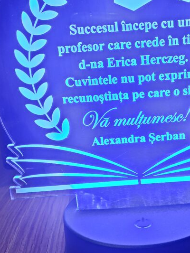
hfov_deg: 29.9
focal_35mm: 48
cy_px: 151
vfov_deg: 39.5
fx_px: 351
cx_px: 138
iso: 400
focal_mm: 4.6
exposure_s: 1/24
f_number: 2
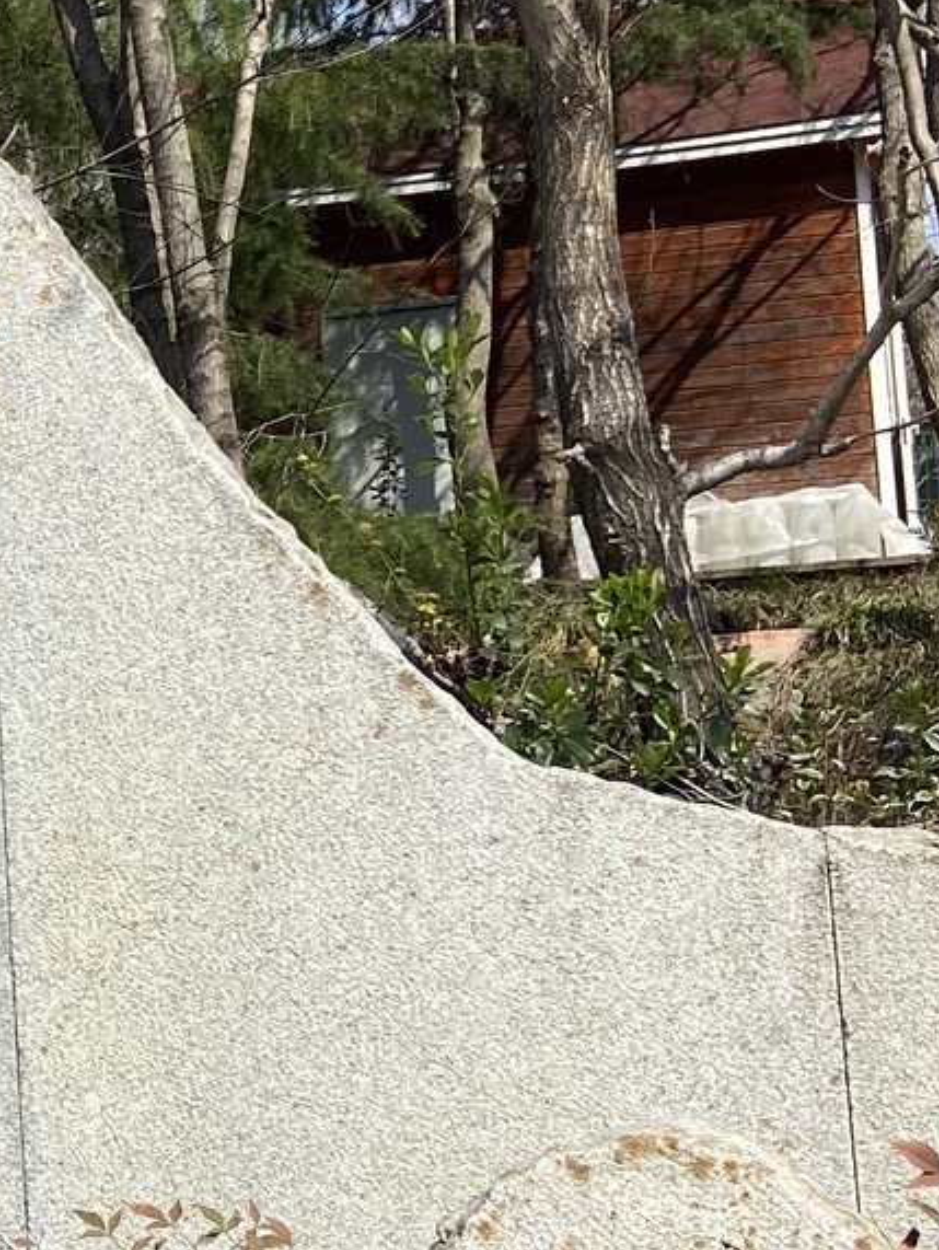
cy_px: 639
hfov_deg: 15.0
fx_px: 3288
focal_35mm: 91
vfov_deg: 21.5
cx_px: -482
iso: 32
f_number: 1.8
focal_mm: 4.25
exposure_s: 1/2755
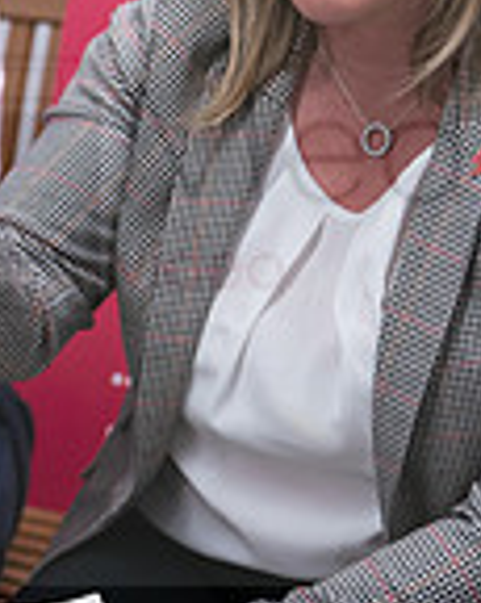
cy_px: 178
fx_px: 3082
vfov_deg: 11.1
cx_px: -100
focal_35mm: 173
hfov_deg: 8.8
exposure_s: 1/125
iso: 1000
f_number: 2.8
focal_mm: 45
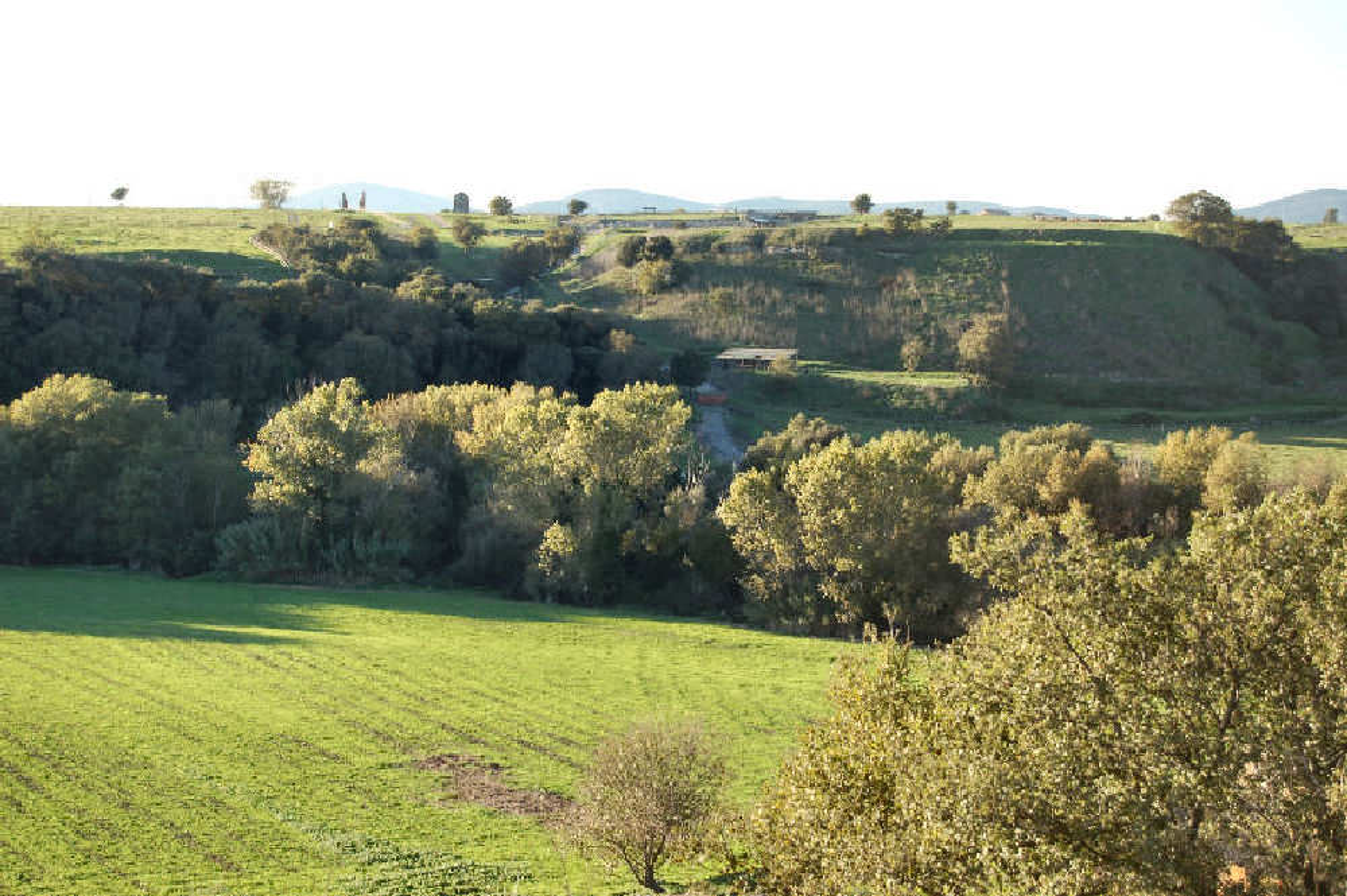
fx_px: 3084
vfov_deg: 16.5
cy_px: 448
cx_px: 674
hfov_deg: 24.6
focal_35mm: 82
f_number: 6.3
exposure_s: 1/160
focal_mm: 55
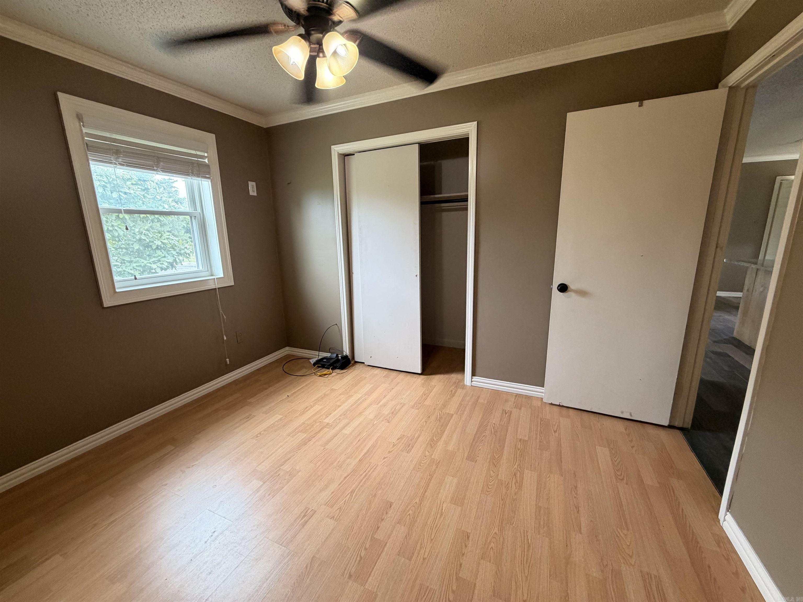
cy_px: 301
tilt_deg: -11.7
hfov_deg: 102.1
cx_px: 402
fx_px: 325
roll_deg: +1.2
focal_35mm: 14
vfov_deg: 85.7
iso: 200
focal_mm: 2.22
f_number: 2.2
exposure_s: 1/60
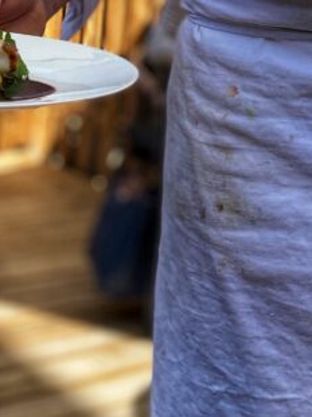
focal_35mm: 86
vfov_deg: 19.3
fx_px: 1035
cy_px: -248
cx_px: 222
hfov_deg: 17.1
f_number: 1.8
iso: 32
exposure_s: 1/4115
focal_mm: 4.25
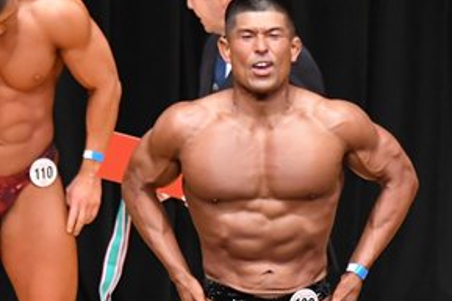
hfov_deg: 3.0
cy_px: 328
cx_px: 350
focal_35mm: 684
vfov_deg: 2.0
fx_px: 8578
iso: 5000
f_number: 5.6
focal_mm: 170
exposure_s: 1/400
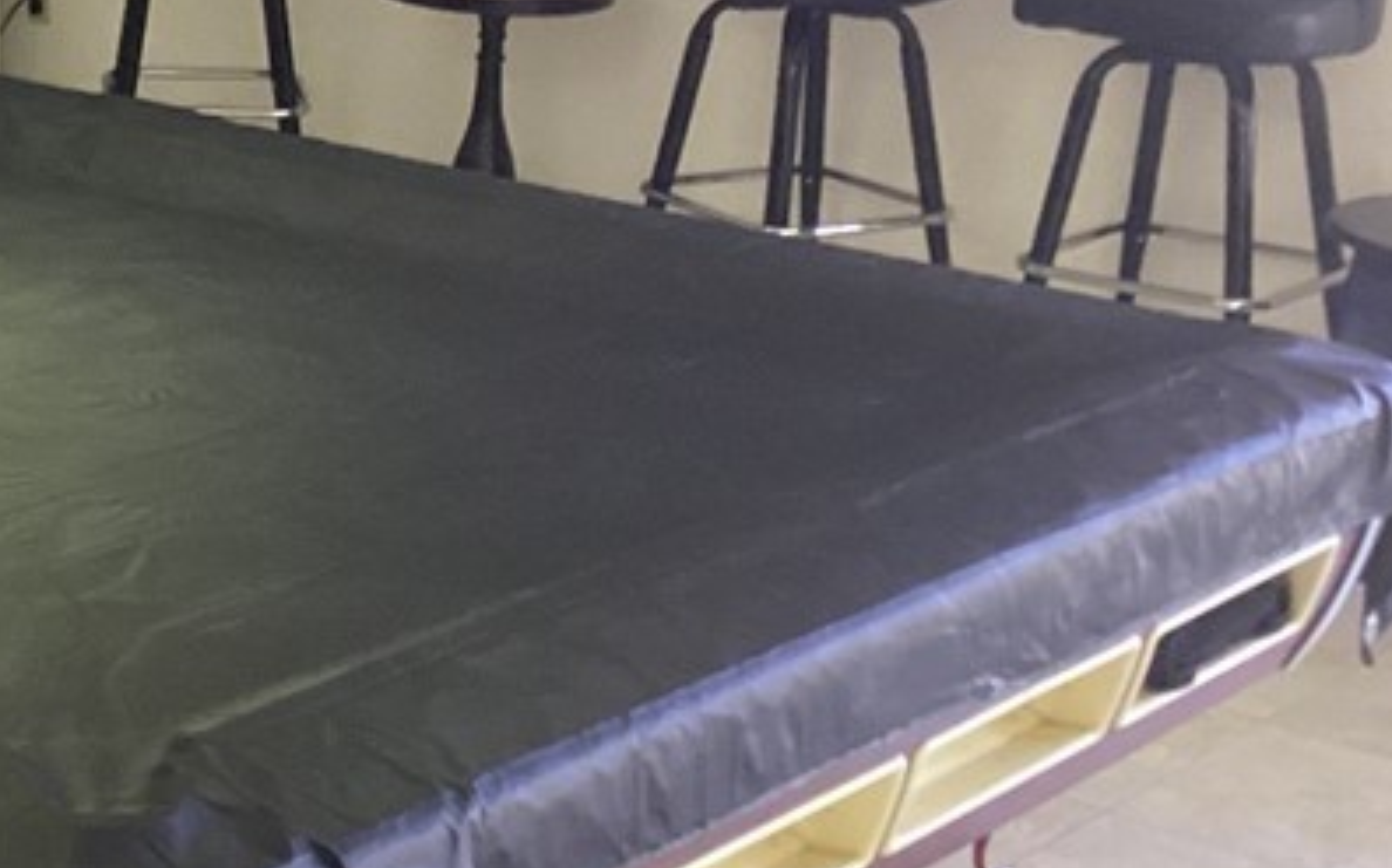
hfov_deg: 23.2
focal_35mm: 85
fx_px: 3223
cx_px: -46
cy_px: 211
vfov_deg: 15.3
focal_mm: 3.3
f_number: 2.4
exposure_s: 1/60
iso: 320
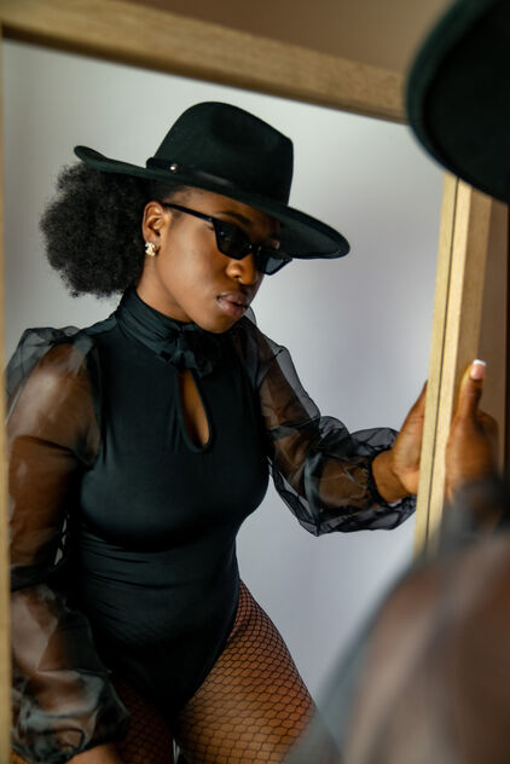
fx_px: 658
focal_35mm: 31
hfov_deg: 42.4
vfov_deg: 60.3
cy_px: 382
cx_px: 255
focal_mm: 31
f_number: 2.8
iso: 1250
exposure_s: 1/200
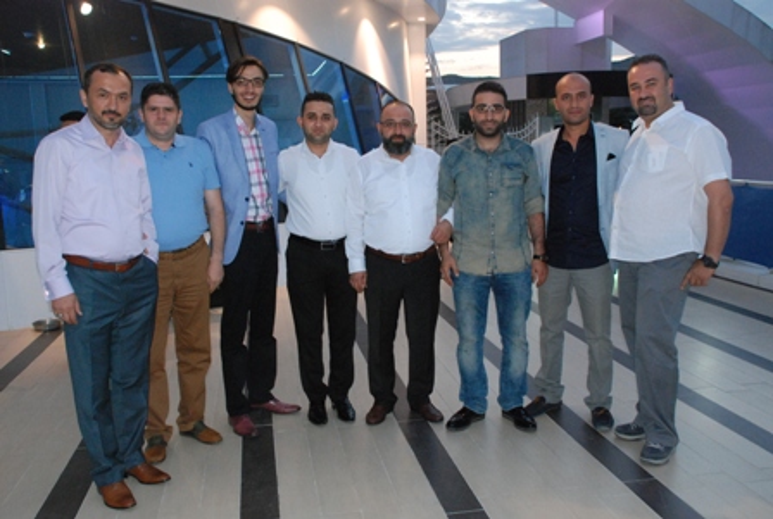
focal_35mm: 33
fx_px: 710
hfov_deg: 57.1
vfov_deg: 40.2
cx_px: 386
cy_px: 260
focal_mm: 22
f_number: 5.6
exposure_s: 1/60
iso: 1600
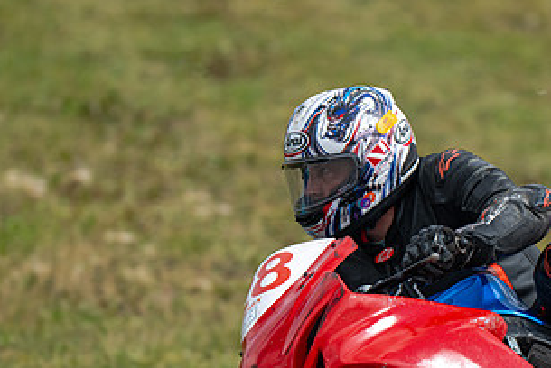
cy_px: 300
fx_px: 17480
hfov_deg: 1.8
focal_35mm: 1141
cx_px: 464
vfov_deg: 1.2
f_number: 6.3
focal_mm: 600
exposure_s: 1/1250
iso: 200
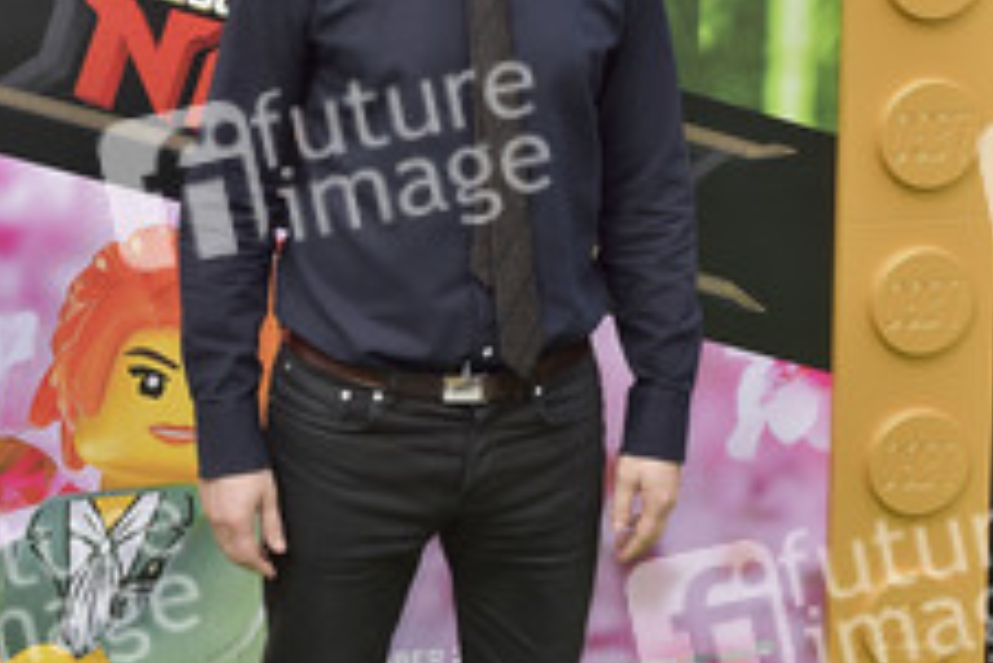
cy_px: 386
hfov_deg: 23.9
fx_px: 2346
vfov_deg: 16.1
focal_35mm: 85
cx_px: 455
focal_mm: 48
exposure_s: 1/320
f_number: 6.3
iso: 400
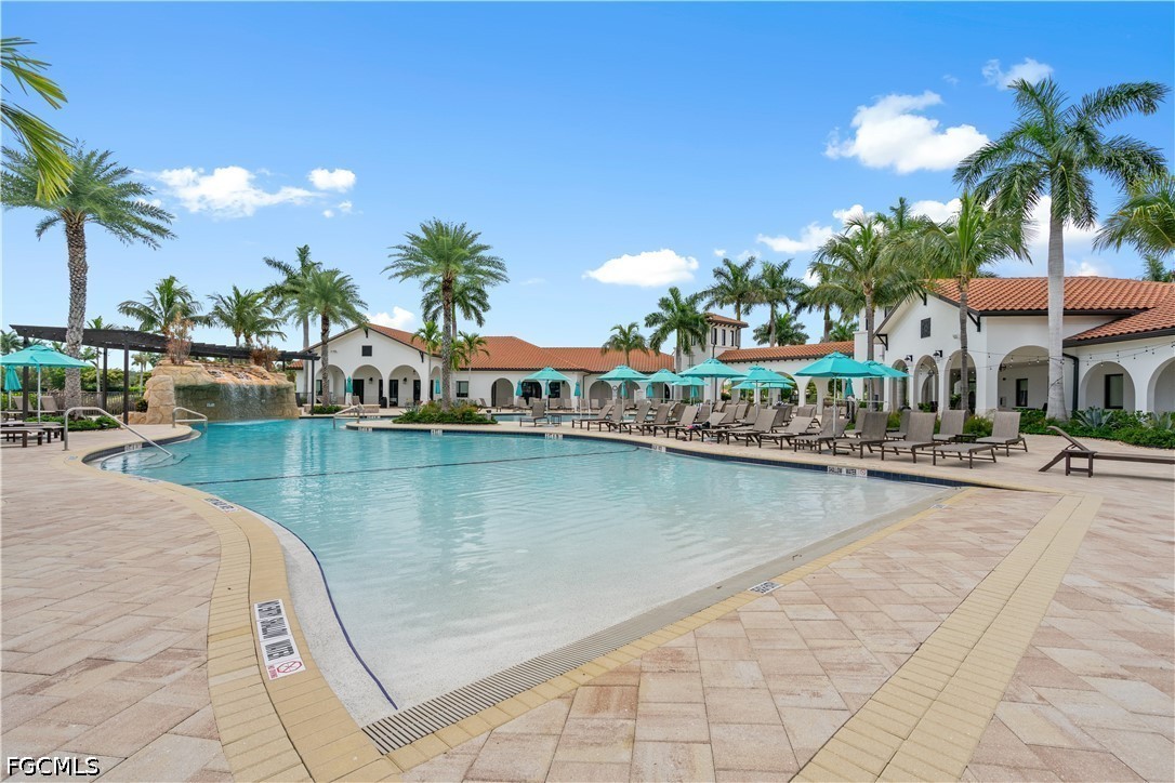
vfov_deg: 73.7
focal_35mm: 16
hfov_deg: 96.7
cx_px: 588
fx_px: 522
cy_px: 392
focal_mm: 16
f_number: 8
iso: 400
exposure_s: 1/1250
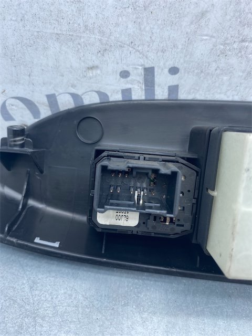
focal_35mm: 26
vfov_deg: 67.3
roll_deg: -7.3
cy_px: 168
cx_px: 126
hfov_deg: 53.1
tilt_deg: -44.4
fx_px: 252
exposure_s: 1/262
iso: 32
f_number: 1.8
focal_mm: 4.25
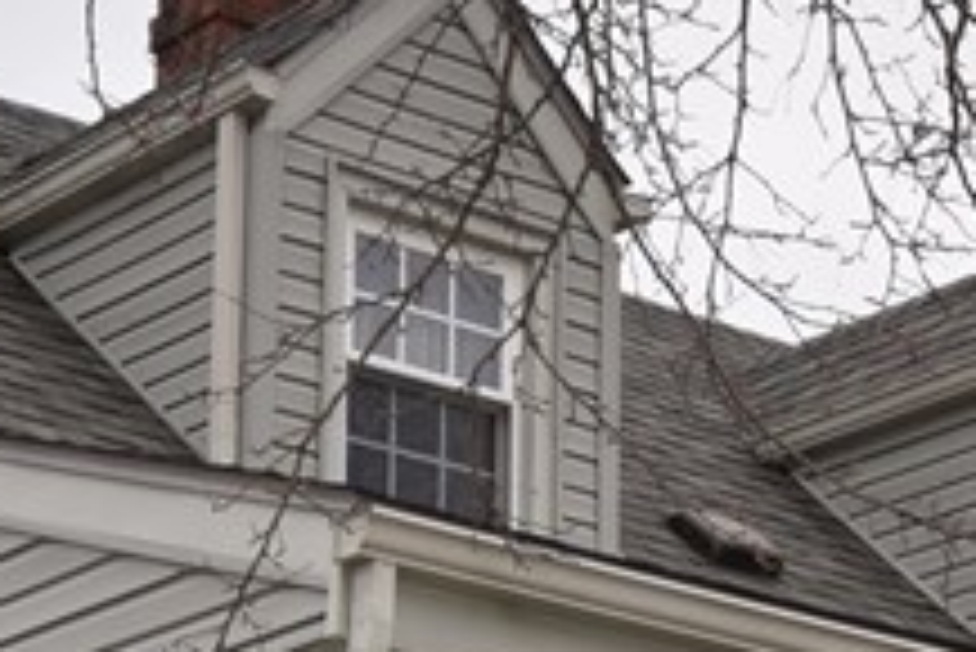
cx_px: 787
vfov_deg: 8.7
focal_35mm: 150
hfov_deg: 13.6
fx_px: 4069
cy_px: 1259
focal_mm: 20
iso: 180
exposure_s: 1/125
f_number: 5.6
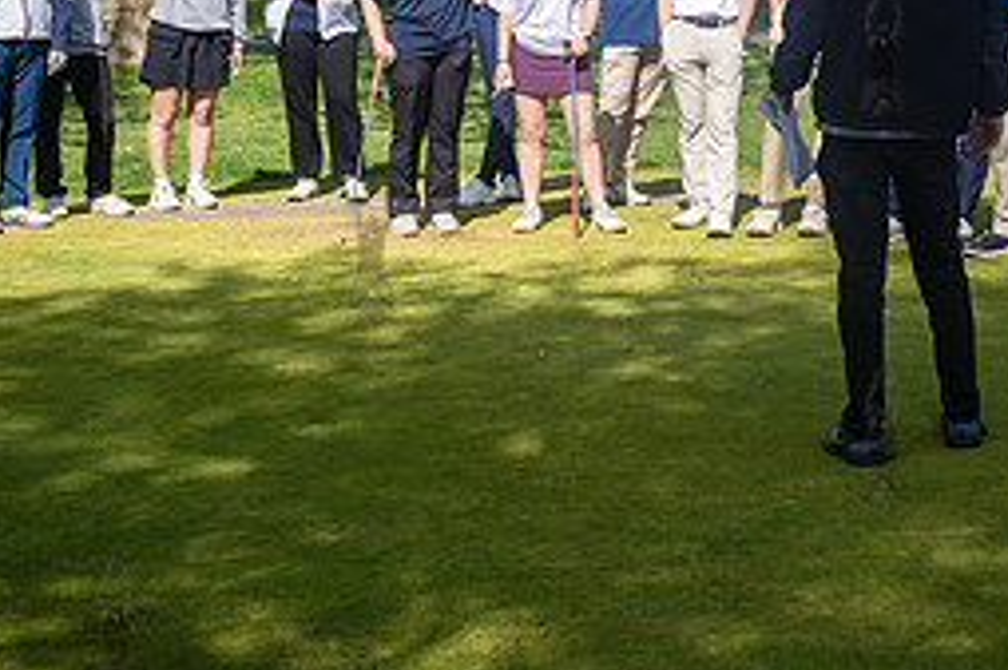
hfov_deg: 24.7
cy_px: 46
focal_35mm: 80
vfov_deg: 16.8
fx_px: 2238
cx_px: 881
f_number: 6.3
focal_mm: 35
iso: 200
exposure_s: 1/640
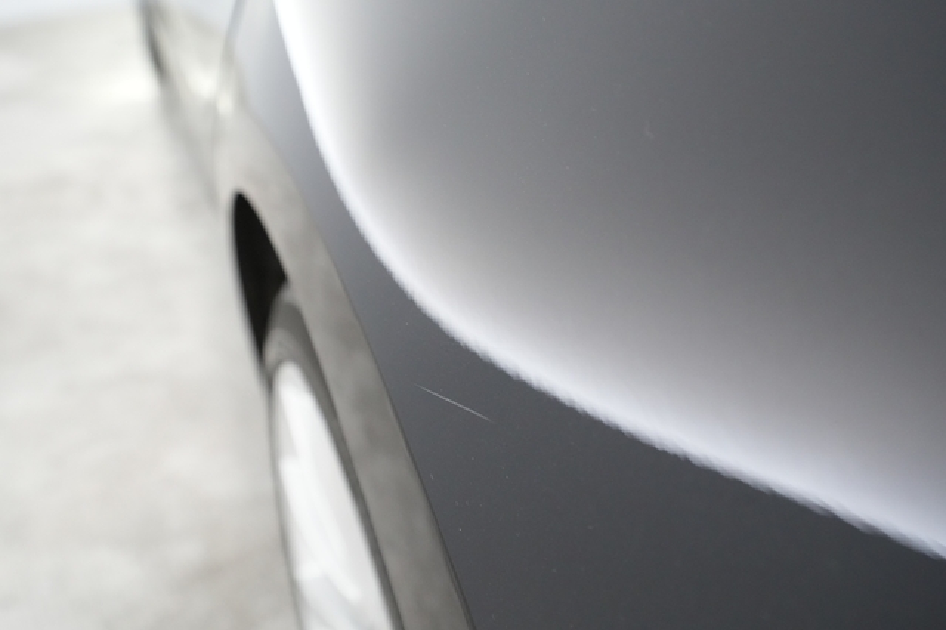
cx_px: 473
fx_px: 735
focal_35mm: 28
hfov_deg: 65.5
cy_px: 315
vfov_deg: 46.4
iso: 6400
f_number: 4.5
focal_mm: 28
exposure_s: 1/100
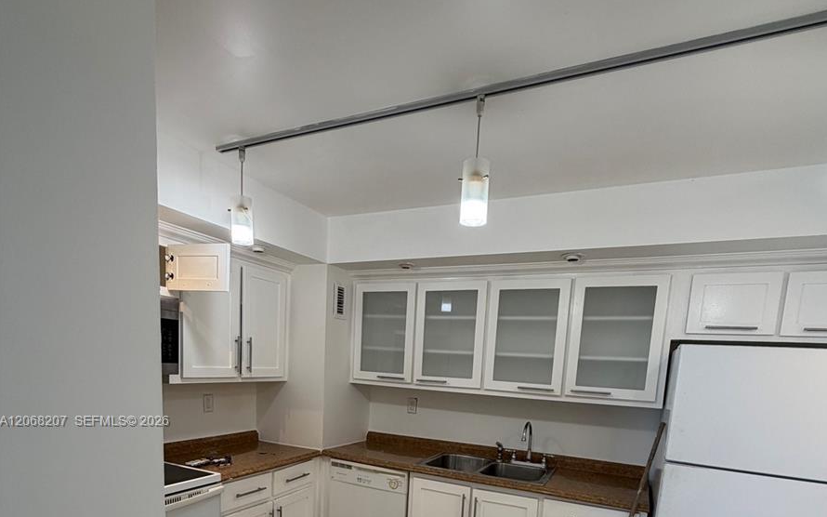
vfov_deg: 55.0
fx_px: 451
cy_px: 422
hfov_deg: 85.1
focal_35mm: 20
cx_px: 415
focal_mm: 2.22
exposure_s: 1/120
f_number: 2.2
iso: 100
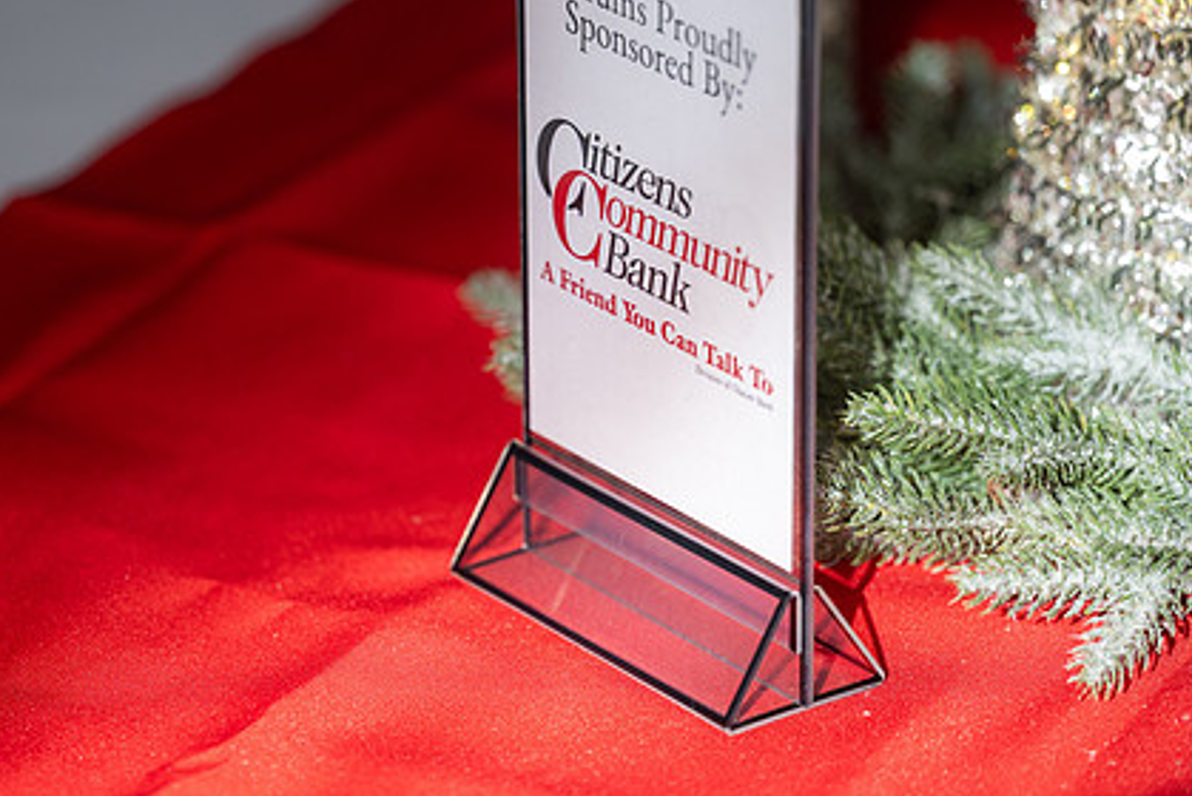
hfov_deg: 11.9
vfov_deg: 7.9
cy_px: 266
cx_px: 472
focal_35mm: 173
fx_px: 5732
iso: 320
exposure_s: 1/500
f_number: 2.8
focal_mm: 125
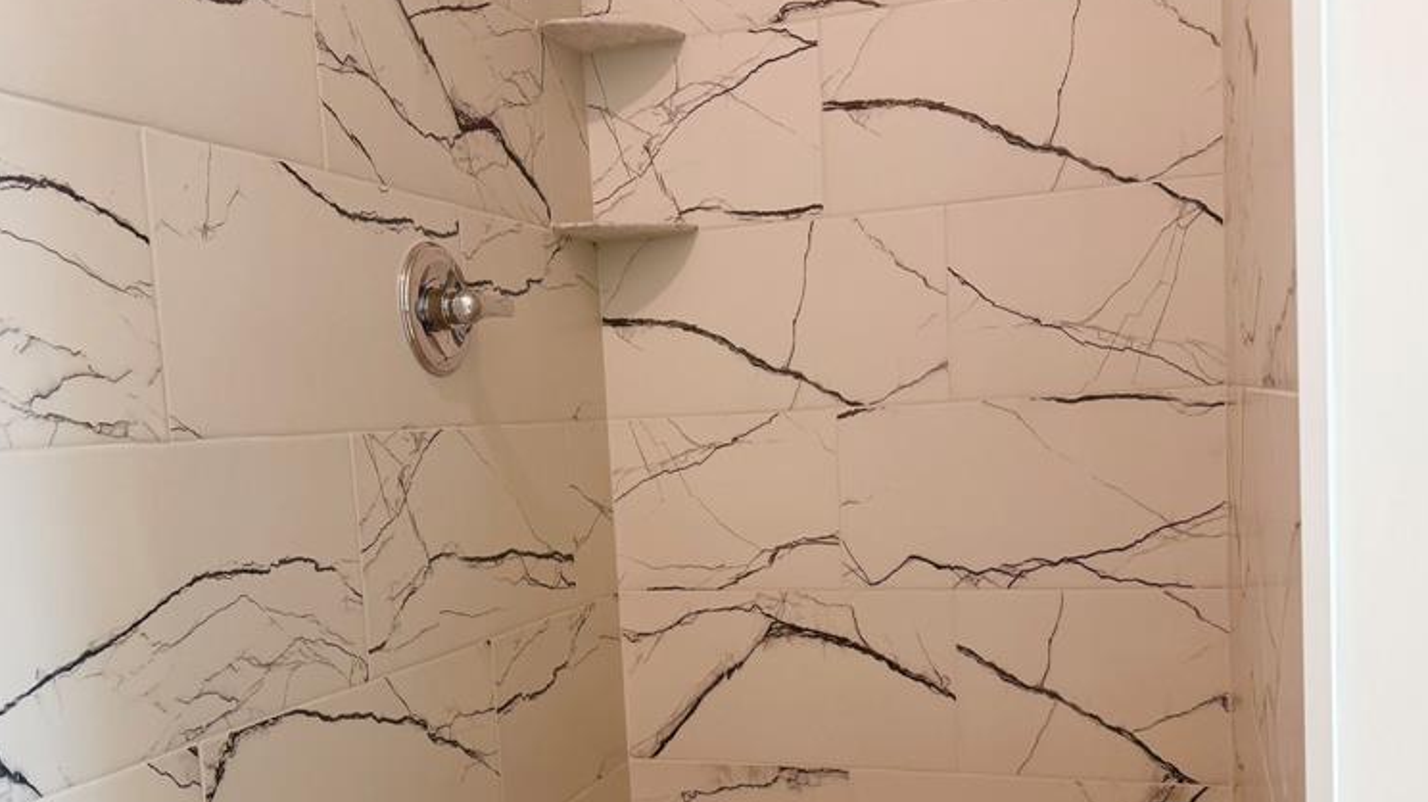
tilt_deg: -5.3
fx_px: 1363
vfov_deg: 32.4
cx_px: 670
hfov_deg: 55.3
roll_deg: +3.4
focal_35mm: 36
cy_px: 556
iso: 160
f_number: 1.78
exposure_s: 1/120
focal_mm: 6.76
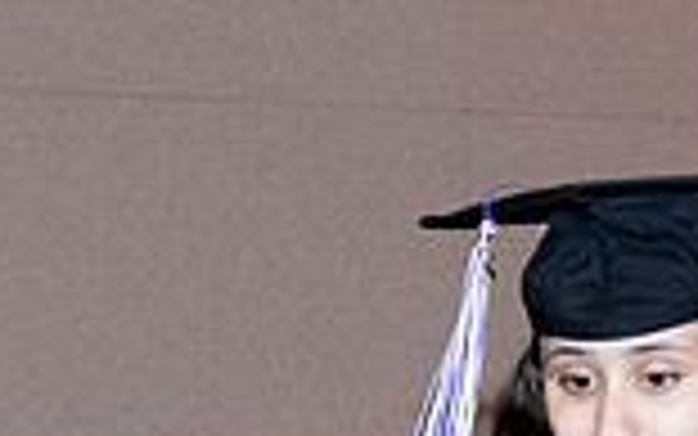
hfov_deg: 9.9
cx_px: 576
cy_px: 1111
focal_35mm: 212
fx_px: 4034
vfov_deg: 5.9
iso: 6400
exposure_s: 1/200
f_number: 7.1
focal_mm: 35
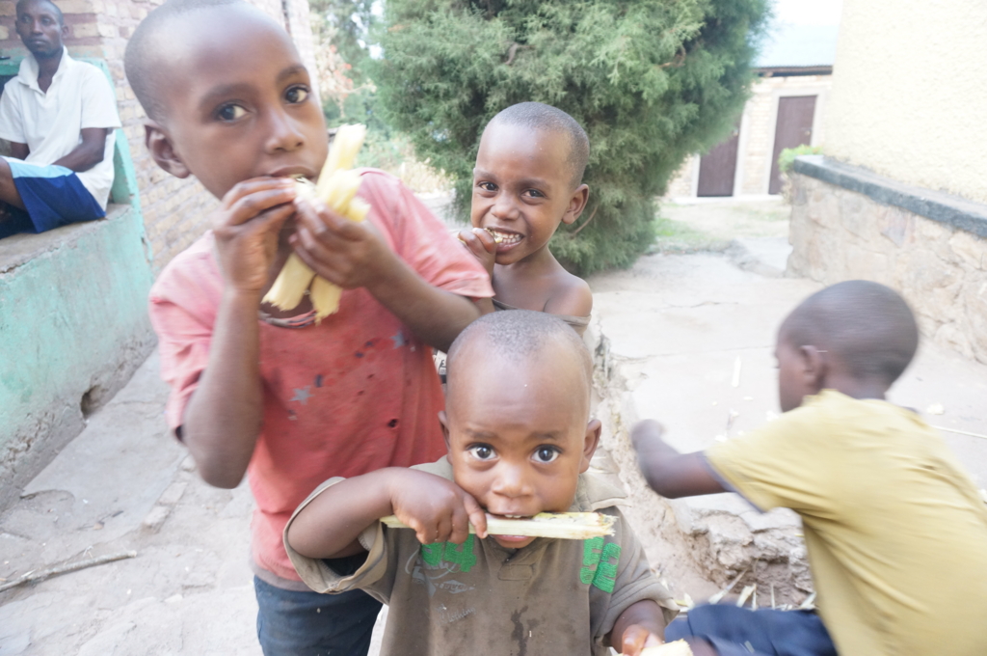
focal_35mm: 24
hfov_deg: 73.8
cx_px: 494
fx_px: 657
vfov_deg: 53.0
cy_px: 328
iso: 1250
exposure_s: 1/60
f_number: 4
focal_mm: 16
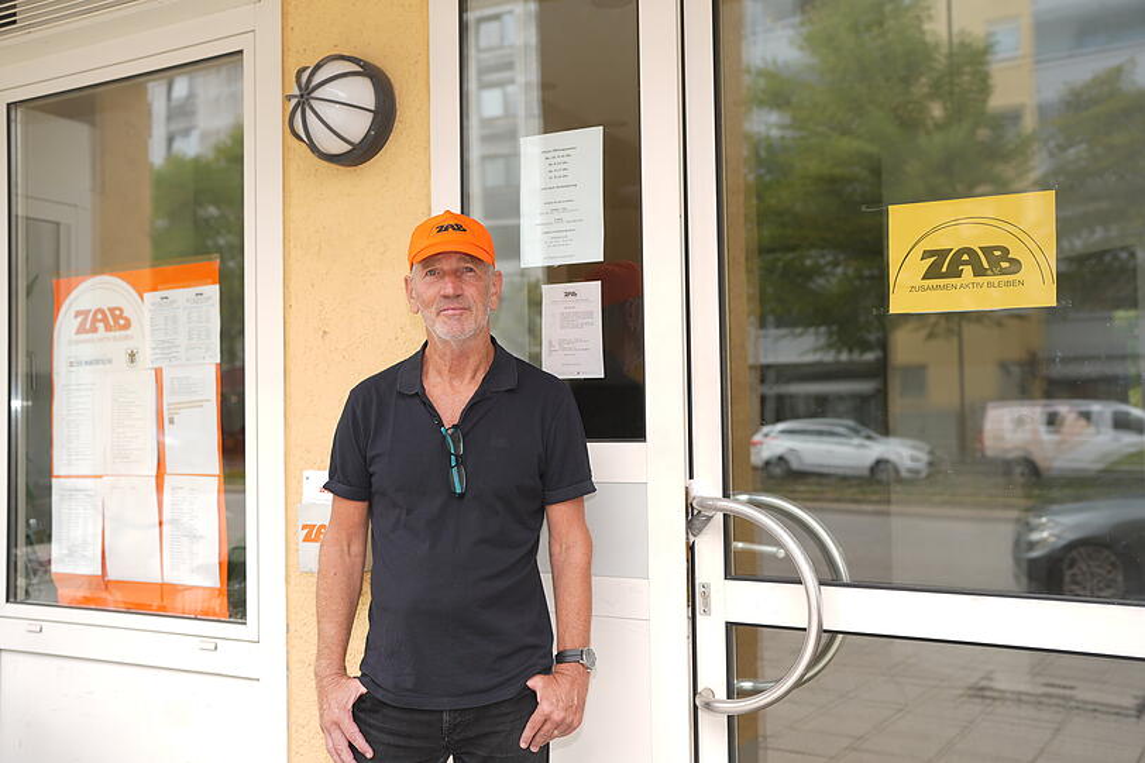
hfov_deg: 54.4
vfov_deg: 37.8
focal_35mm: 35
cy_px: 382
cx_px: 572
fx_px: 1113
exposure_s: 1/125
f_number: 2.8
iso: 50
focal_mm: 35
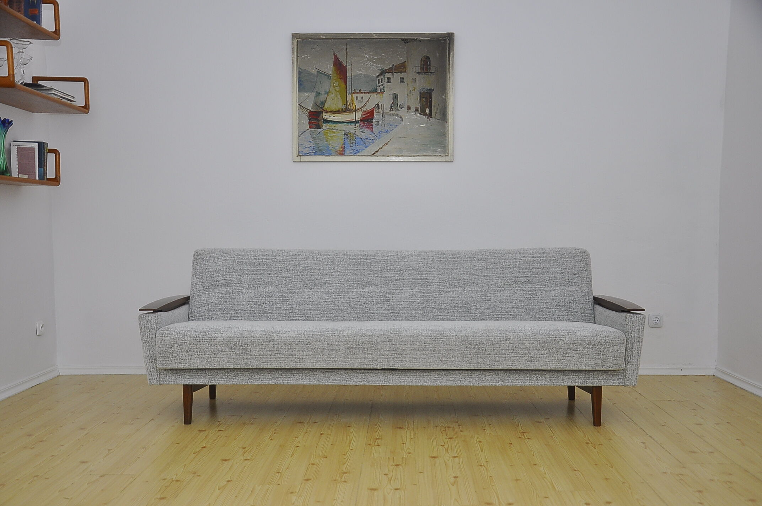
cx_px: 381
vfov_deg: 35.4
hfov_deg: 51.3
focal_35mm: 38
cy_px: 253
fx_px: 793
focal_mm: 25
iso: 400
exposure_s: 1/125
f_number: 4
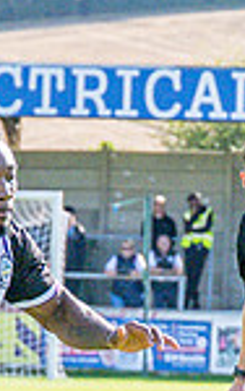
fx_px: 7763
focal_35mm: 728
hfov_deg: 1.8
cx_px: 109
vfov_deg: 2.9
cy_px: 390
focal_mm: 70
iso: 400
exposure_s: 1/2500
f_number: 4
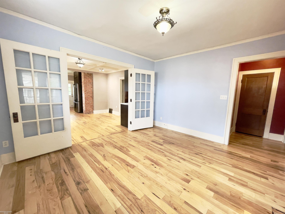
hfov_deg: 106.2
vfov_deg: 89.9
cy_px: 107
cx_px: 142
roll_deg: -1.4
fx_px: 107
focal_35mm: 13
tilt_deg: -6.9
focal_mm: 1.54
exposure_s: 1/60
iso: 250
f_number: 2.4
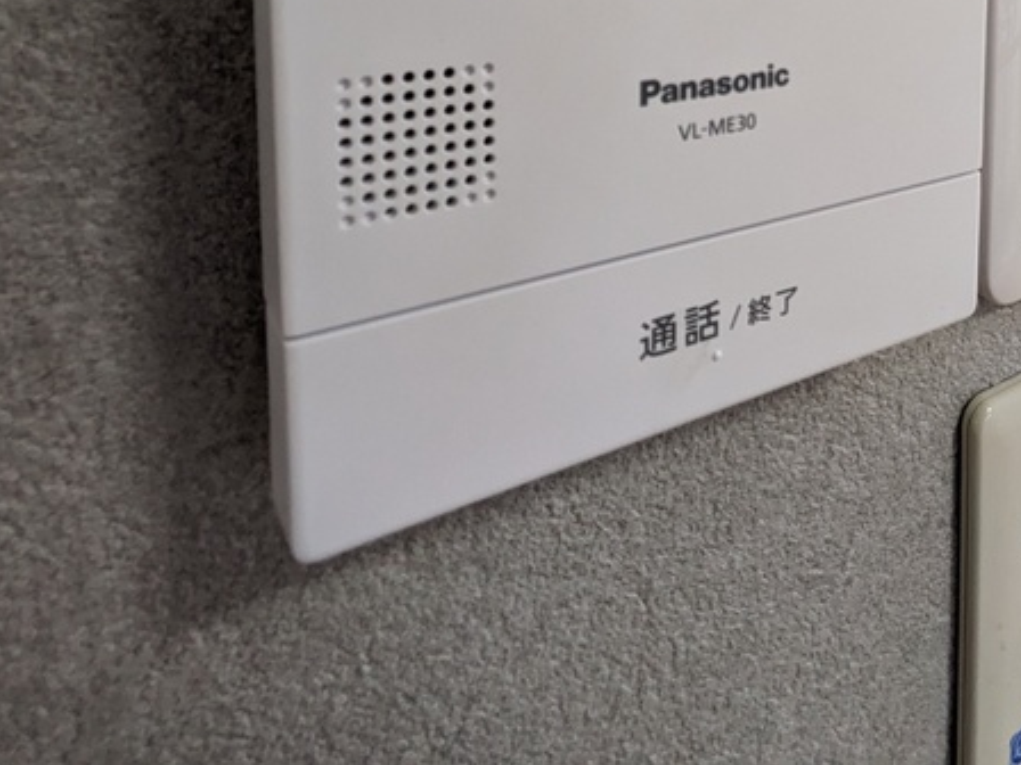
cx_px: 778
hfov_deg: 56.7
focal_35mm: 30
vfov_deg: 39.4
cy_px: -52
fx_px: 885
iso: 147
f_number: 2.2
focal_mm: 1.83
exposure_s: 1/60
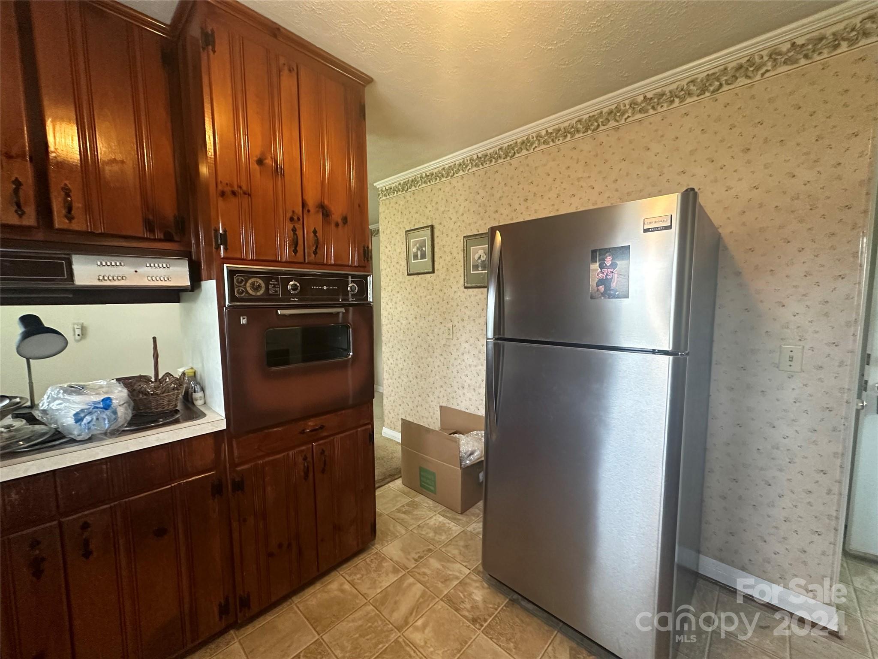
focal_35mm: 14
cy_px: 330
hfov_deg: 102.1
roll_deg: -0.2
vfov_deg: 85.7
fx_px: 355
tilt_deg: -5.7
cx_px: 439
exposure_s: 1/60
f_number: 2.2
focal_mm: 2.22
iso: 500
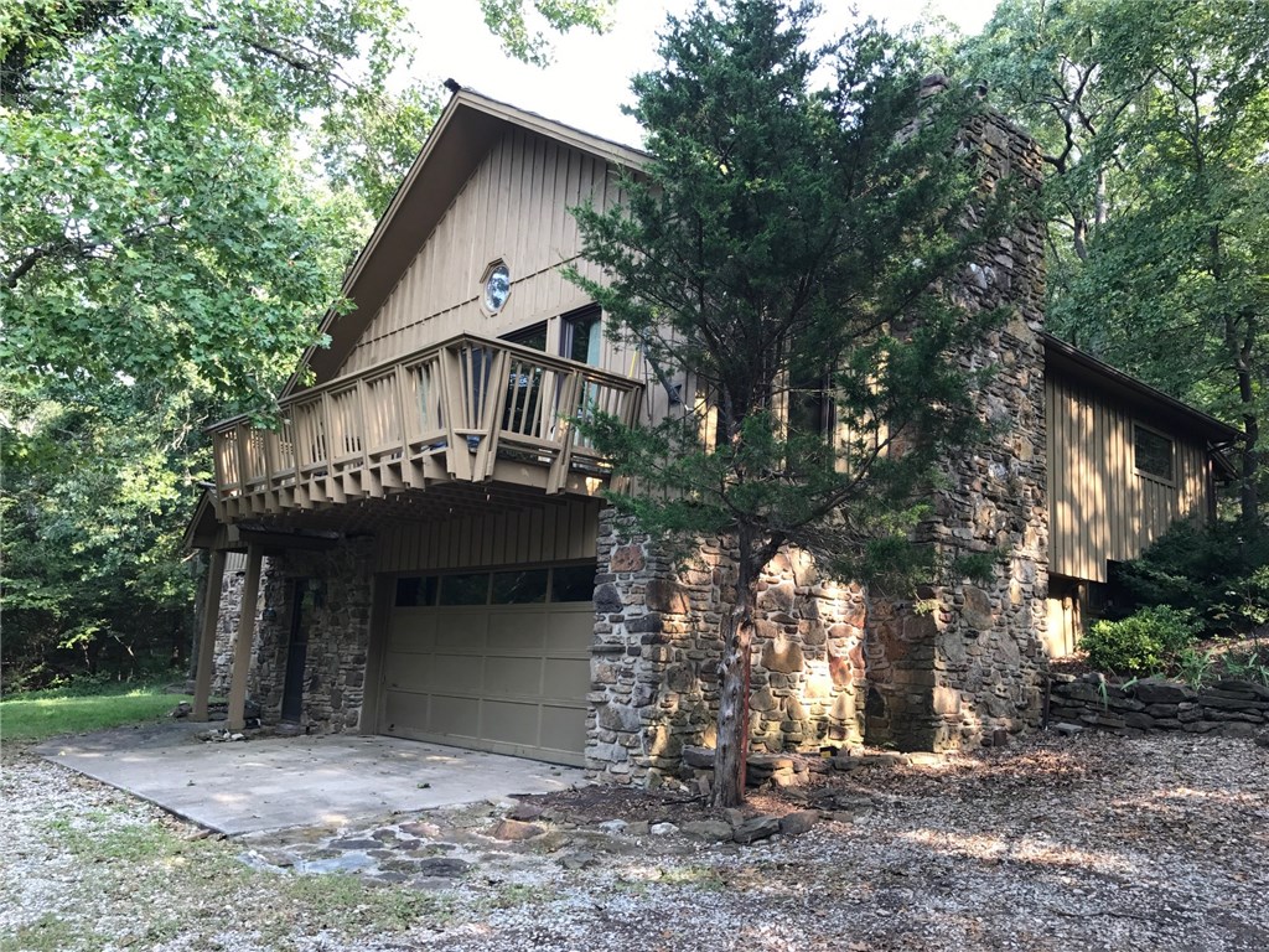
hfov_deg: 63.4
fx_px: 1026
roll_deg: -2.9
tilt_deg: +9.8
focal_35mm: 28
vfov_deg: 49.7
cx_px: 634
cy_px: 476
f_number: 1.8
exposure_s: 1/123
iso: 20
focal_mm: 3.99
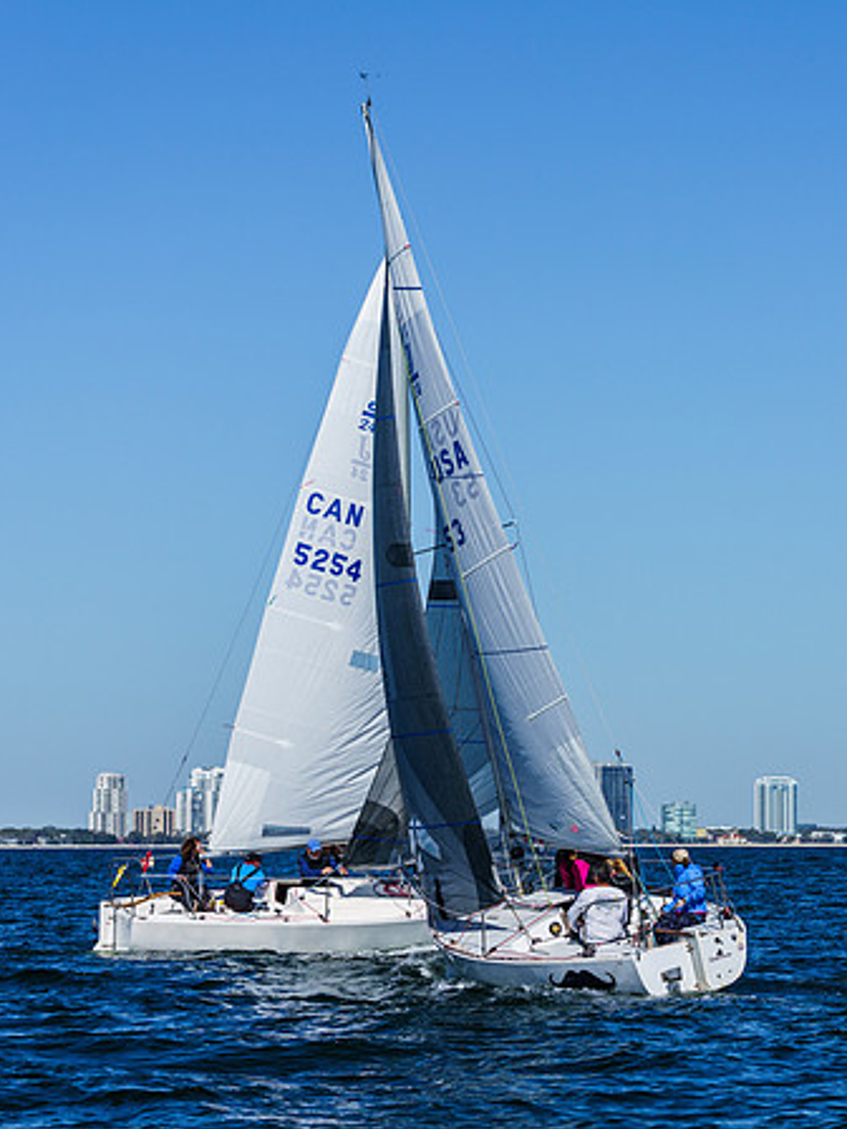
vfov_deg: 13.5
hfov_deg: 10.2
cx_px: 531
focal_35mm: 146
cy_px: 565
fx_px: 4763
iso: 200
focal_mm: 100
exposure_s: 1/1250
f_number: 8
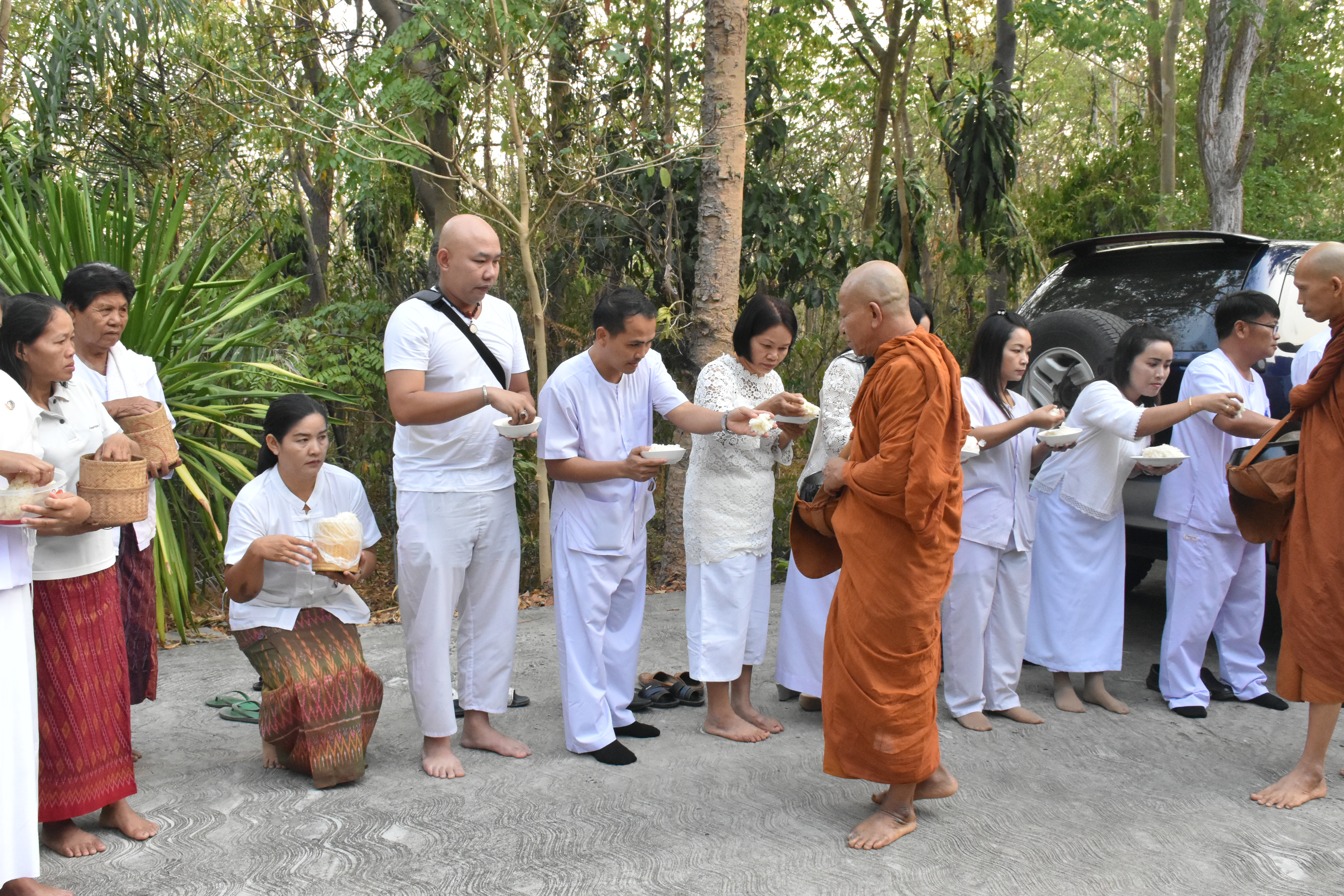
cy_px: 448
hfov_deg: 55.1
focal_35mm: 34
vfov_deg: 38.4
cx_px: 672
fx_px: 1288
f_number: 10
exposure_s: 1/400
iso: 2500
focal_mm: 23
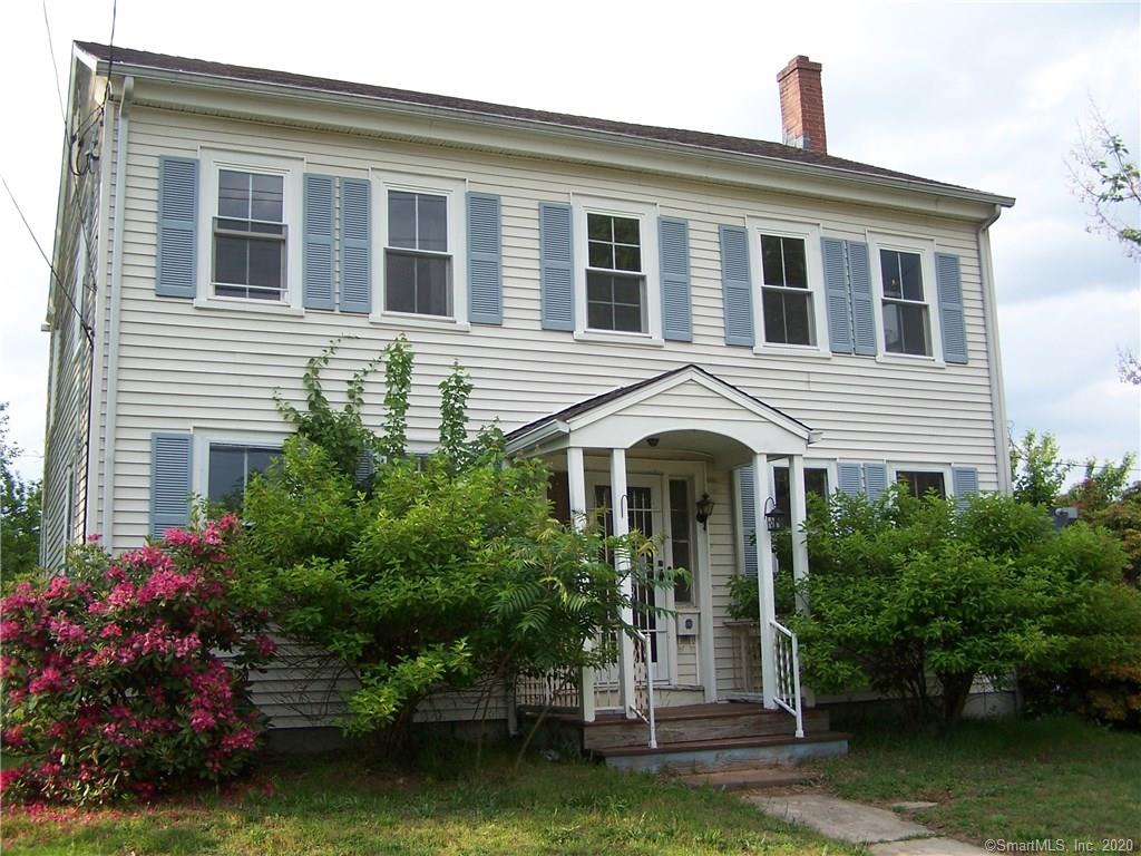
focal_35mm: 38
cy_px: 428
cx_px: 570
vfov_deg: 37.7
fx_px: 1253
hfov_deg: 49.0
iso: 80
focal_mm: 6.3
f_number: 2.8
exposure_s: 1/350
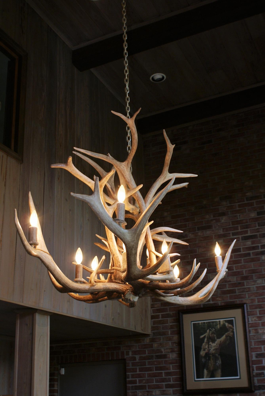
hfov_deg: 32.0
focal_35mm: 42
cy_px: 198
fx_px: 463
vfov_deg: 46.4
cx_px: 132
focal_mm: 28
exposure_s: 1/40
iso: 160
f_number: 5
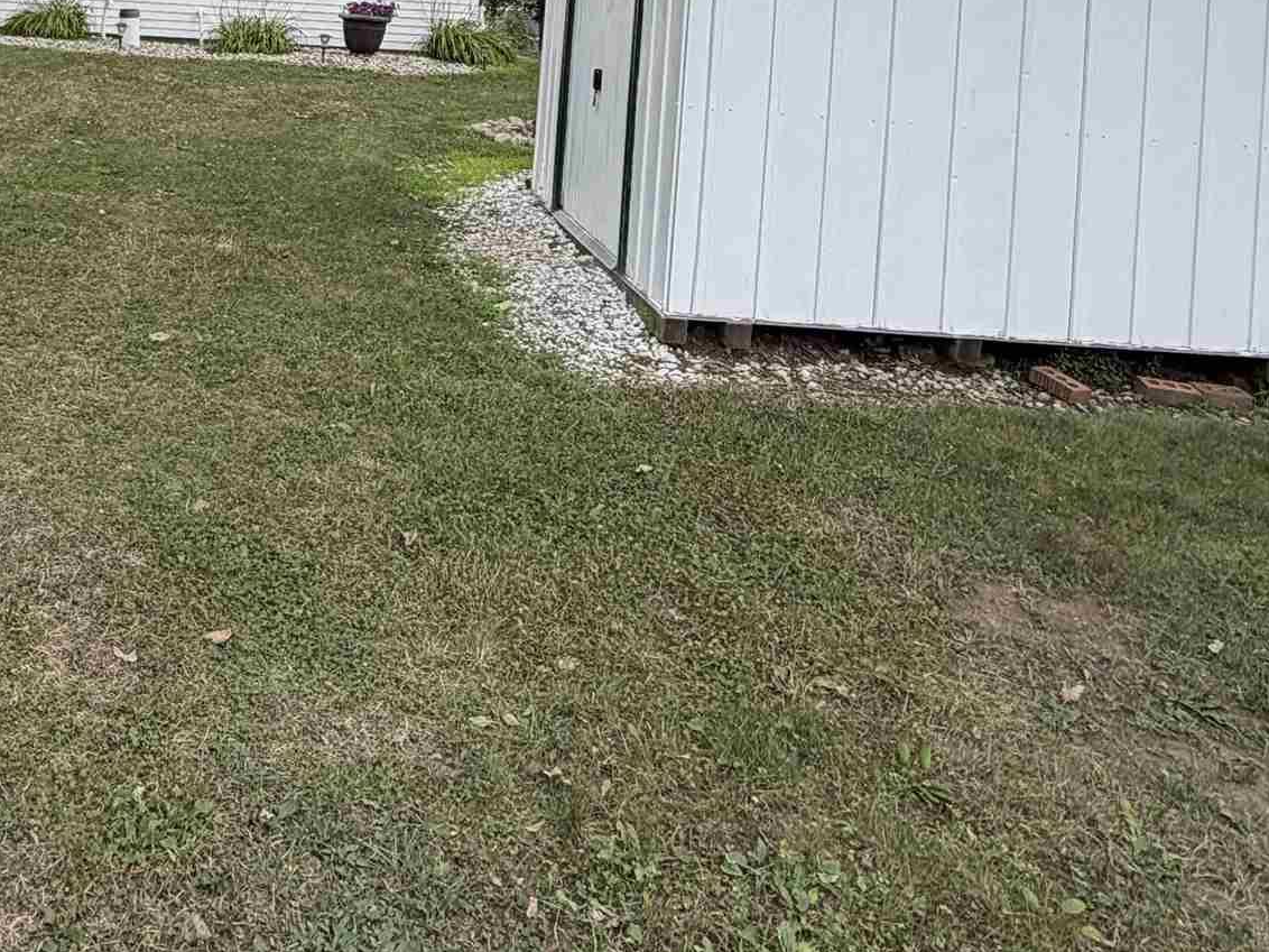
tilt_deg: +2.9
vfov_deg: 33.8
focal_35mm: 38
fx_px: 1393
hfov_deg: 47.4
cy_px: -41
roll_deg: -5.4
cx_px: 339
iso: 40
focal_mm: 2.22
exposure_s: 1/502
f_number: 2.2
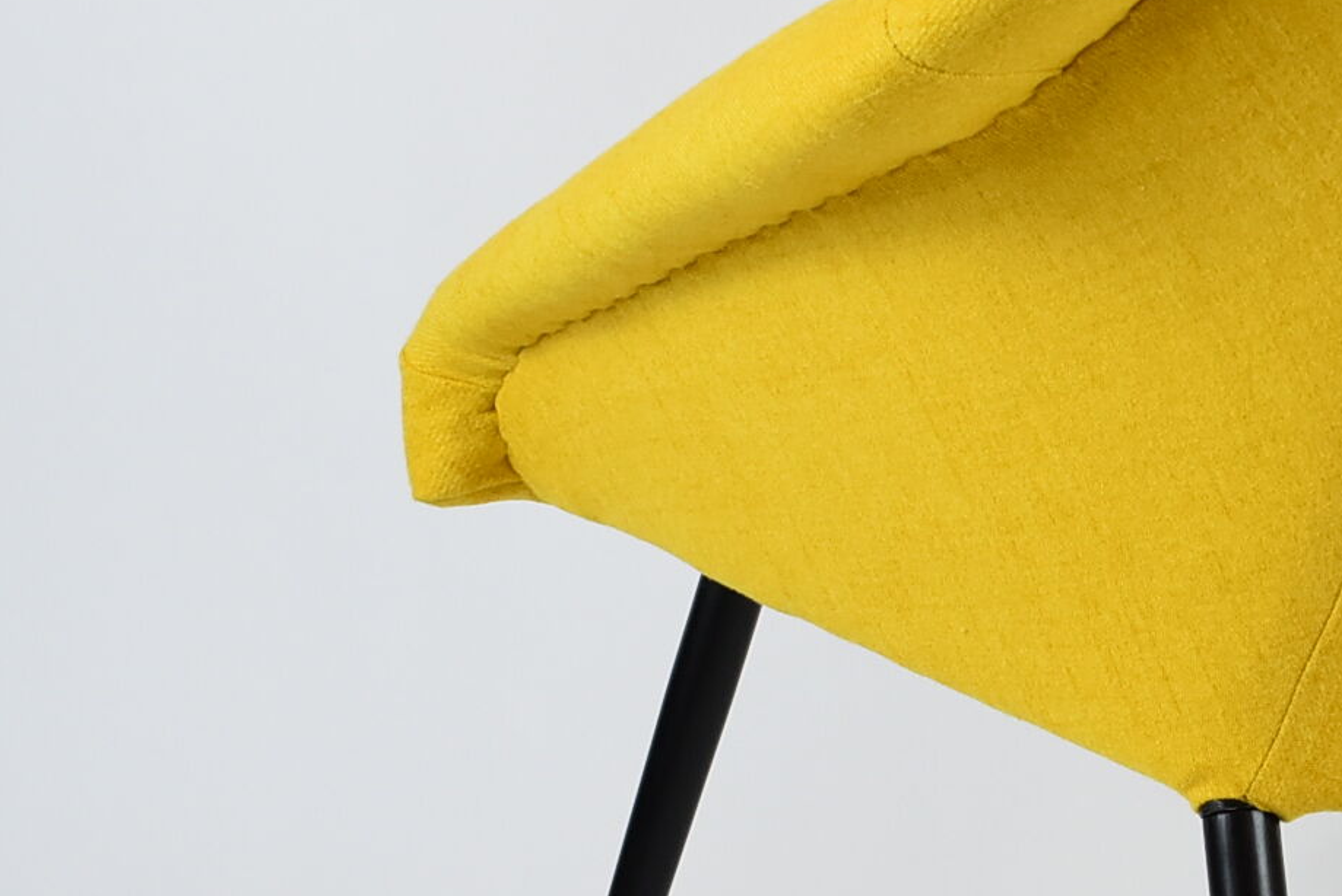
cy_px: 492
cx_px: 1527
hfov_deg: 14.1
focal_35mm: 142
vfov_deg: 9.7
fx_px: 5283
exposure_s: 1/125
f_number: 5.6
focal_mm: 29
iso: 720
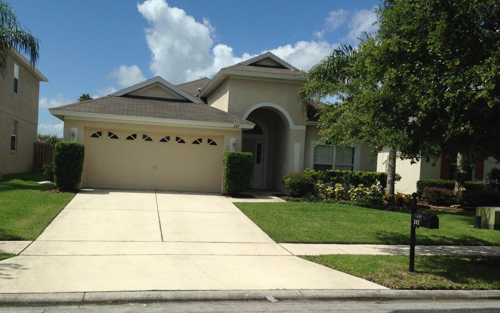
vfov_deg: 35.3
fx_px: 491
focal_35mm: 36
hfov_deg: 54.0
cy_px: 181
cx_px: 247
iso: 50
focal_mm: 4.13
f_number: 2.4
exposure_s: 1/2710
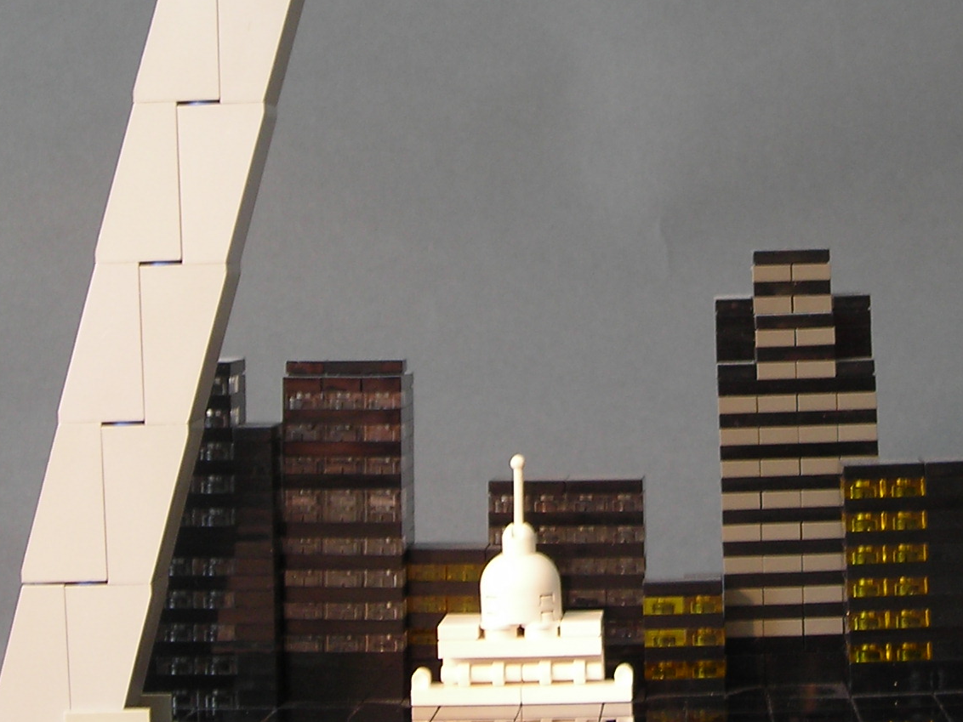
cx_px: 637
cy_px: 40
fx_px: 2420
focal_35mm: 87
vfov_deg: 16.7
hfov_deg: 22.4
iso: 50
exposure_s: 1/17
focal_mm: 6.3
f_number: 3.2
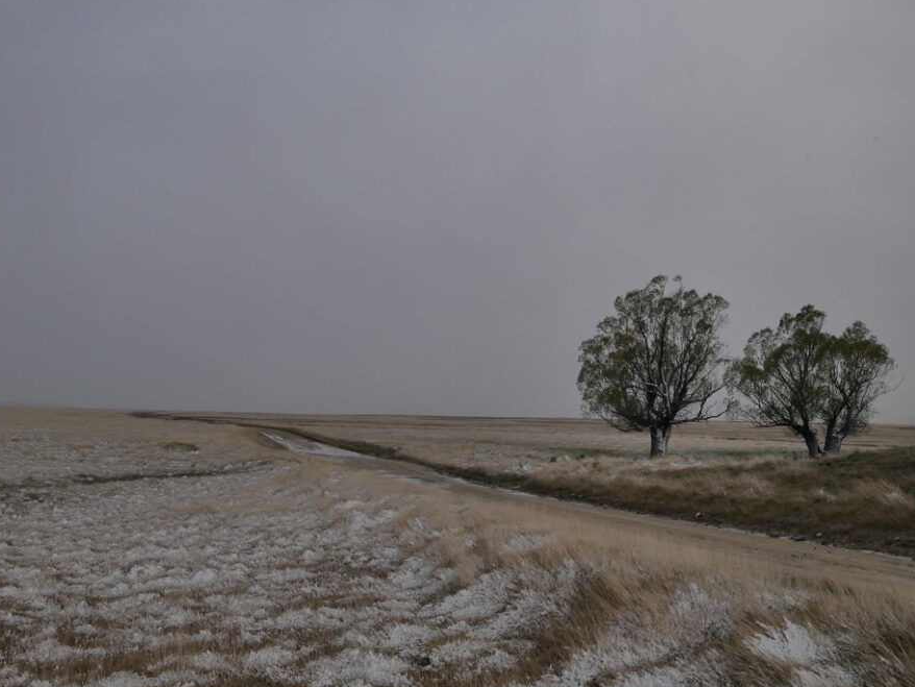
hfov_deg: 52.5
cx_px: 407
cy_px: 379
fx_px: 925
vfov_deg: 40.7
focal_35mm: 35
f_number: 6.3
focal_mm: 15
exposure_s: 1/500
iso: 200
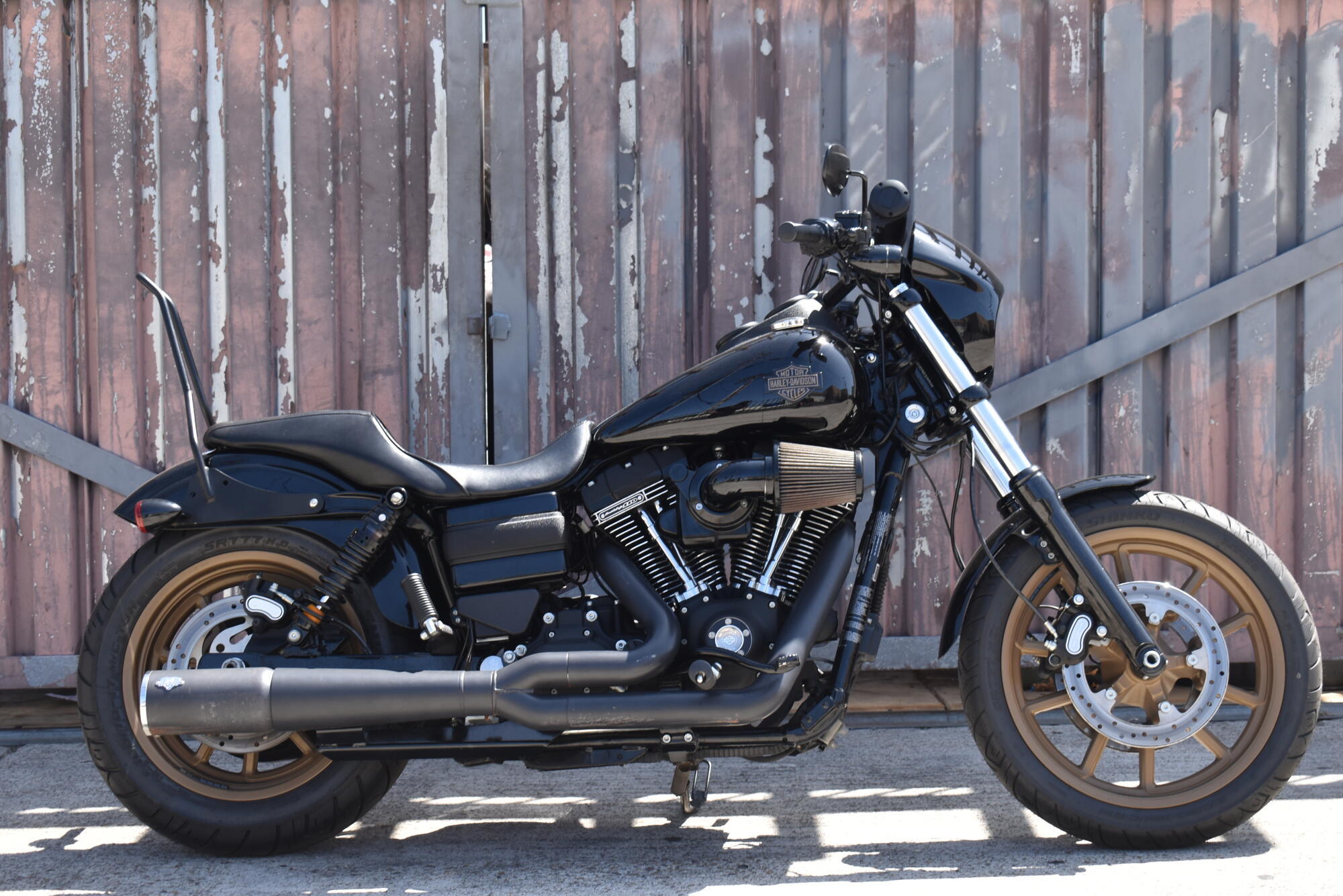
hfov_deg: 33.4
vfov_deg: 22.6
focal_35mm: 60
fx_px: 2239
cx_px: 672
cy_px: 448
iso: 200
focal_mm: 40
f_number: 6.3
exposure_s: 1/250
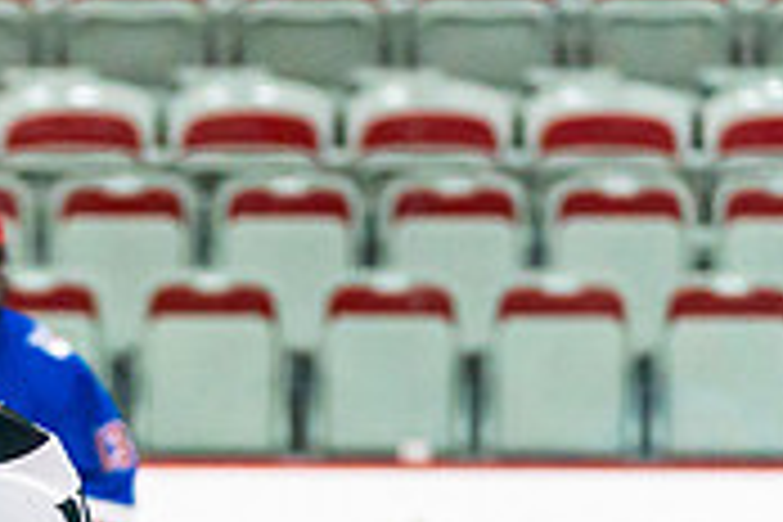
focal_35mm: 483
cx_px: -158
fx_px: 10504
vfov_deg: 2.8
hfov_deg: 4.3
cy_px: 848
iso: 3200
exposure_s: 1/1000
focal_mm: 120
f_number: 2.8
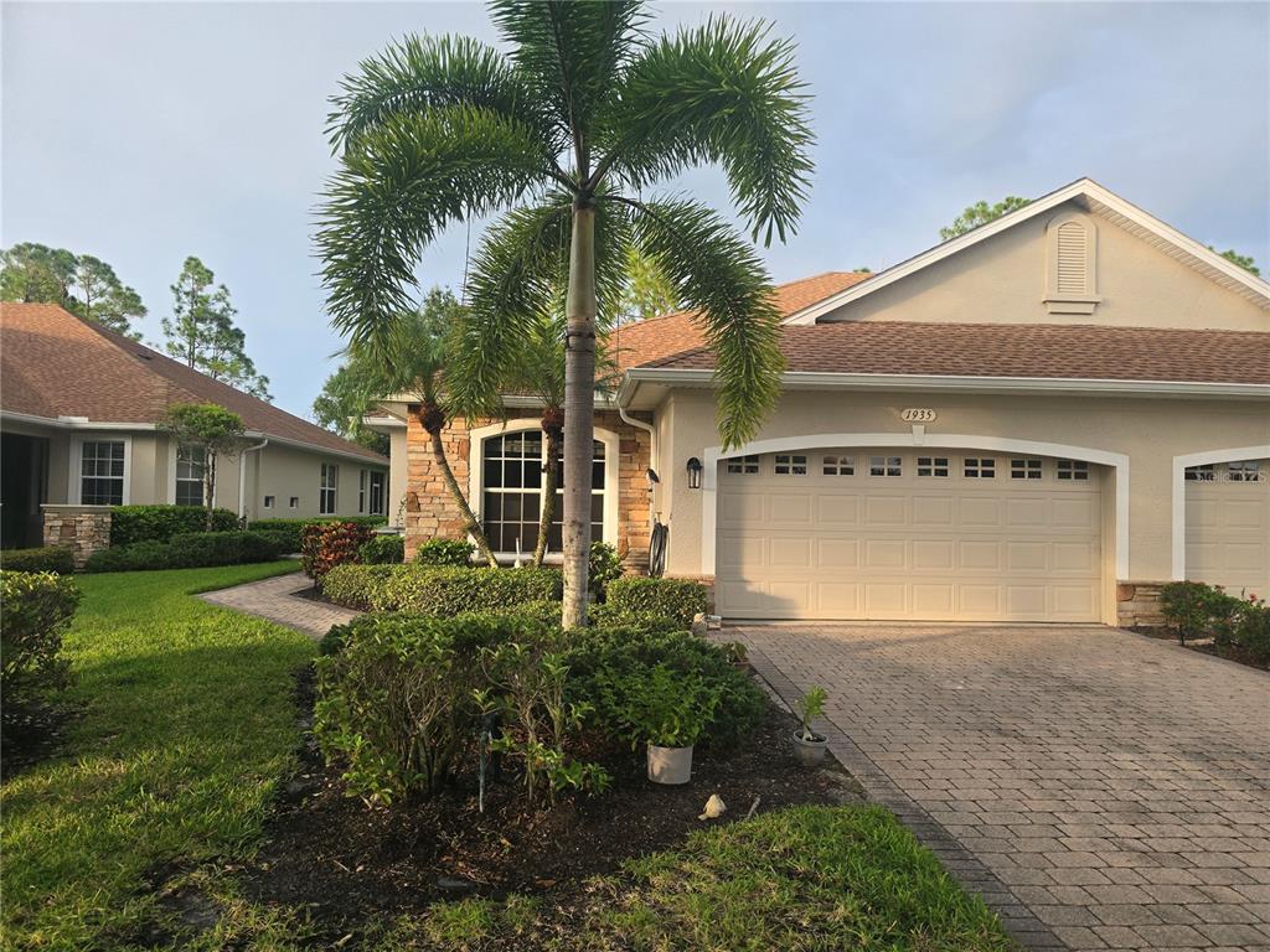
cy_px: 476
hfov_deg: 73.9
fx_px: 844
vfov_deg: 58.9
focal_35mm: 23
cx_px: 635
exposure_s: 1/180
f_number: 1.7
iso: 80
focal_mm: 6.3
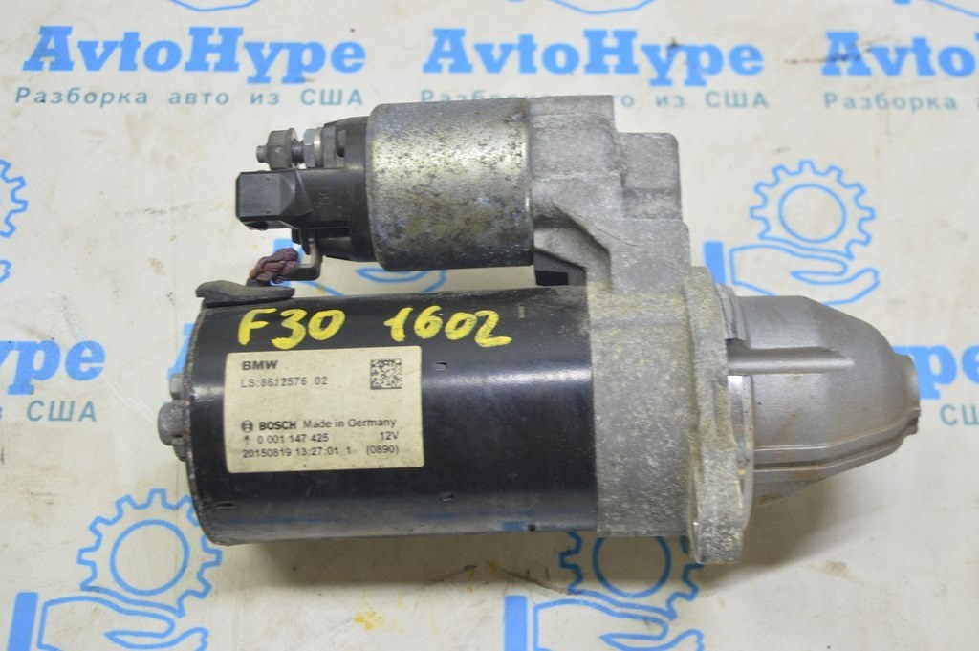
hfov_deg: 41.1
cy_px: 326
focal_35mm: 48
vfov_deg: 28.0
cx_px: 490
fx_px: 1304
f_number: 5.6
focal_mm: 32
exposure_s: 1/20
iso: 400
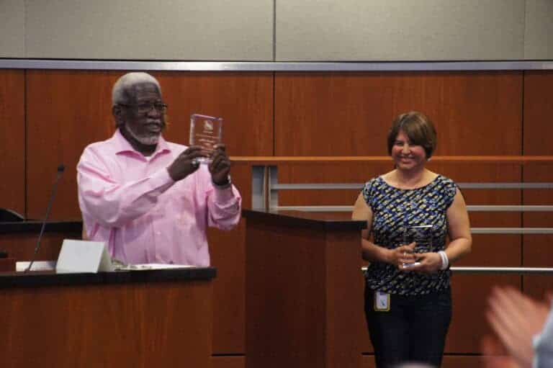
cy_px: 184
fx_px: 3661
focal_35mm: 238
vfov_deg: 5.8
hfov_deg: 8.6
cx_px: 276
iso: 1600
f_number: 6.3
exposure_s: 1/25
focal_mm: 159
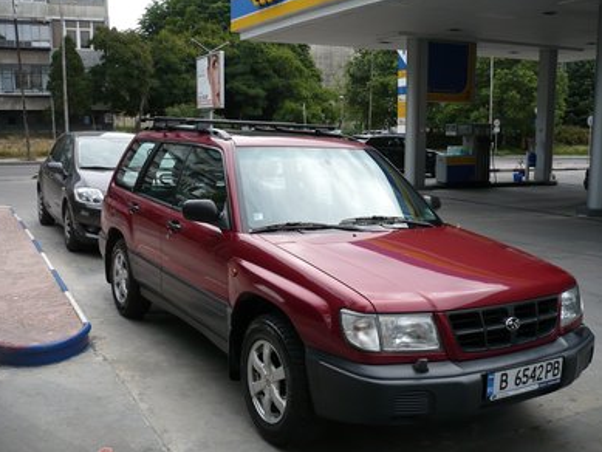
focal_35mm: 36
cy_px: 226
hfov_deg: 51.3
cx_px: 302
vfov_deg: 39.7
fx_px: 626
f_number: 2.8
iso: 100
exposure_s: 1/640
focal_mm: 5.8
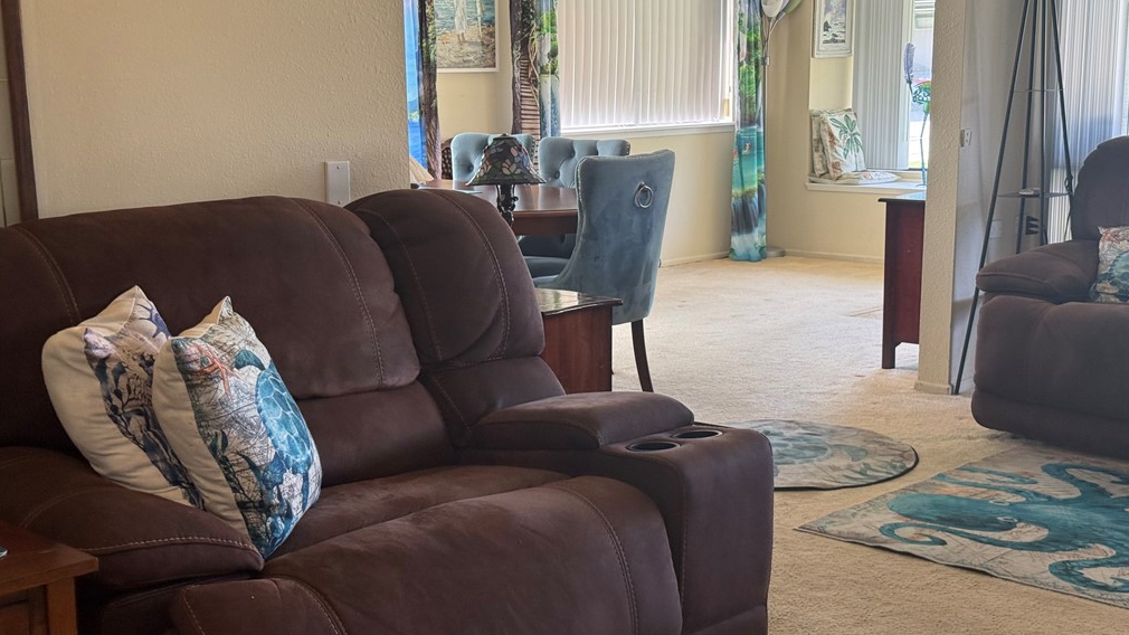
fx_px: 1587
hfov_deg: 39.2
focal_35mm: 53
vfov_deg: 22.6
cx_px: 569
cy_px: 341
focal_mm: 6.76
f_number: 1.78
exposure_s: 1/94
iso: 100
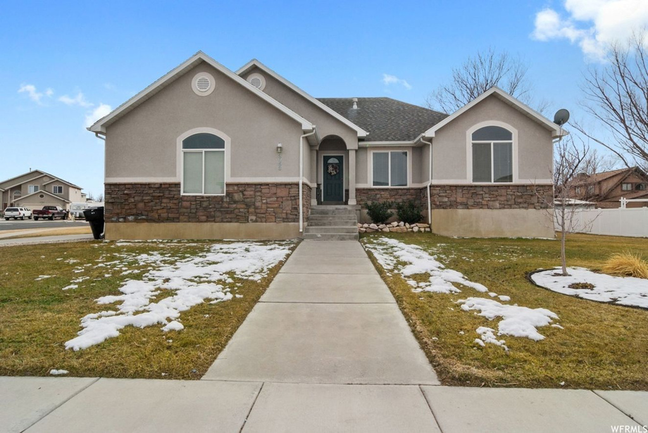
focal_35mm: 18
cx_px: 324
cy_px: 216
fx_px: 324
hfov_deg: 90.0
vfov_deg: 67.5
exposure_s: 1/200
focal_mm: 12
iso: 100
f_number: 11
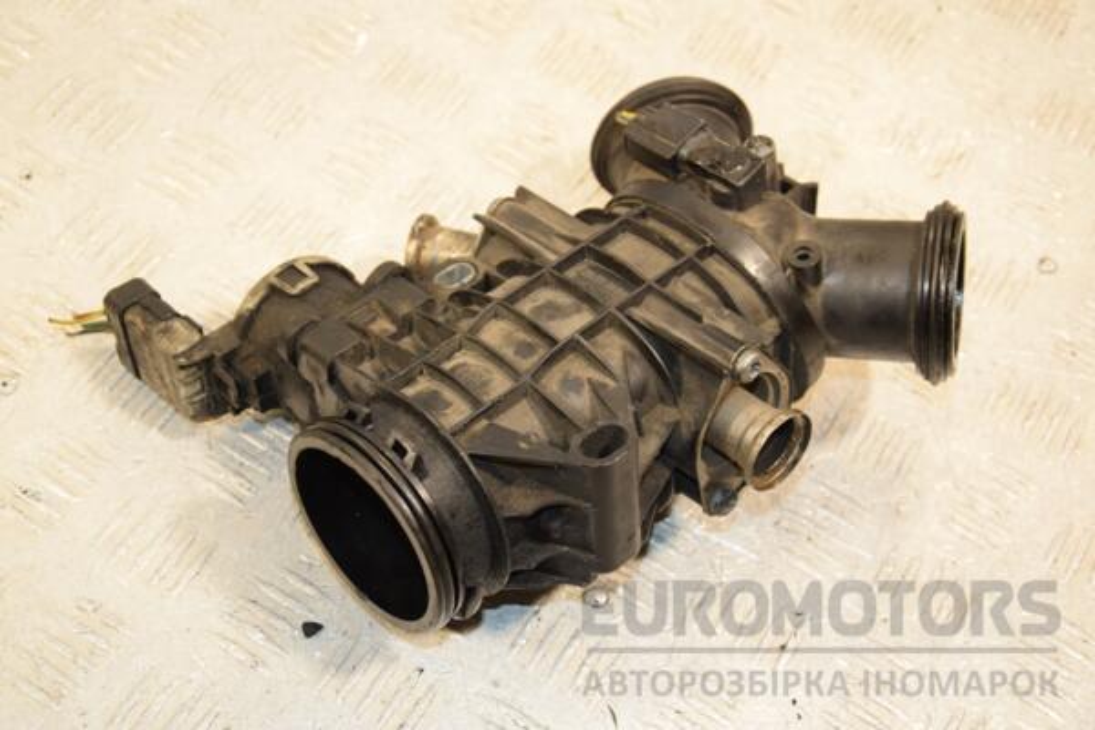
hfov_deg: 31.9
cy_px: 365
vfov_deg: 21.6
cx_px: 548
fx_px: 1916
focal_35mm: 63
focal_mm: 42
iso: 800
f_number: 5.6
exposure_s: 1/200
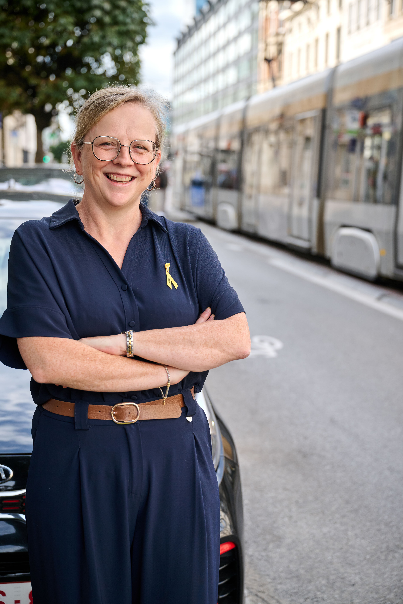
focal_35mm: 55
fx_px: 923
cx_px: 202
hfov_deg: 24.6
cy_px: 302
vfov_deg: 36.2
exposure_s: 1/500
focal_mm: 55
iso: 200
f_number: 3.5
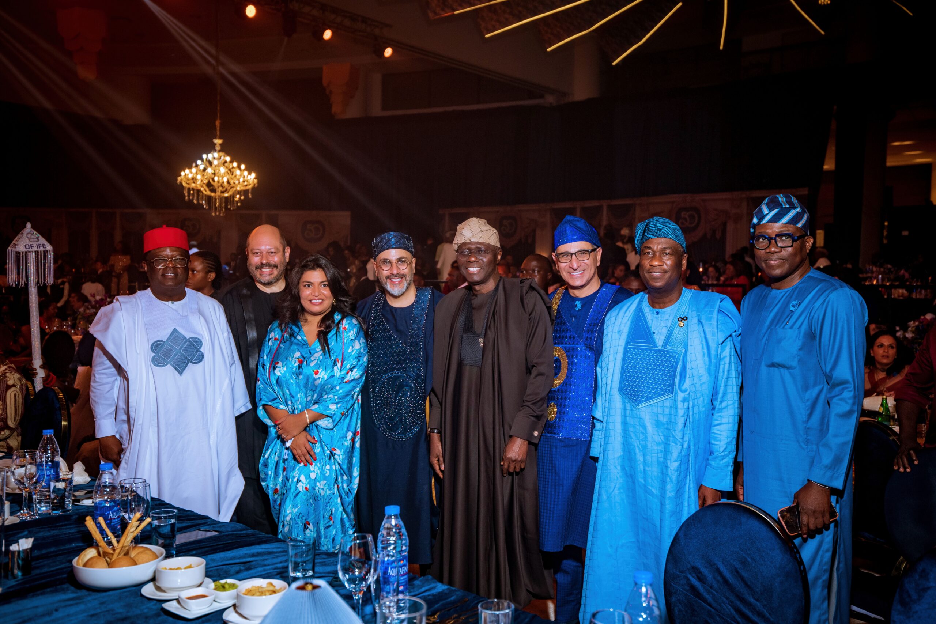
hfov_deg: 55.8
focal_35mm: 34
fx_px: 884
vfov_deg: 38.9
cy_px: 312
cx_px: 468
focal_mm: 34
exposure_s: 1/160
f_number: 4
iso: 500
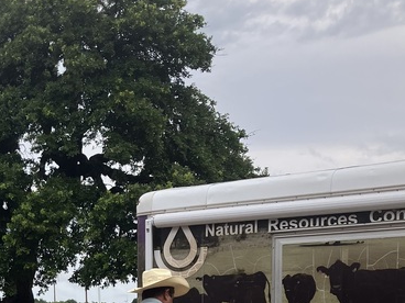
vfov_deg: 17.7
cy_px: 394
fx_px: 913
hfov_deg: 23.9
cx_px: -3
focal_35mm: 78
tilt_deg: -4.6
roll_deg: +4.0
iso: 32
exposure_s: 1/1389
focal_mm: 3.99
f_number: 1.8
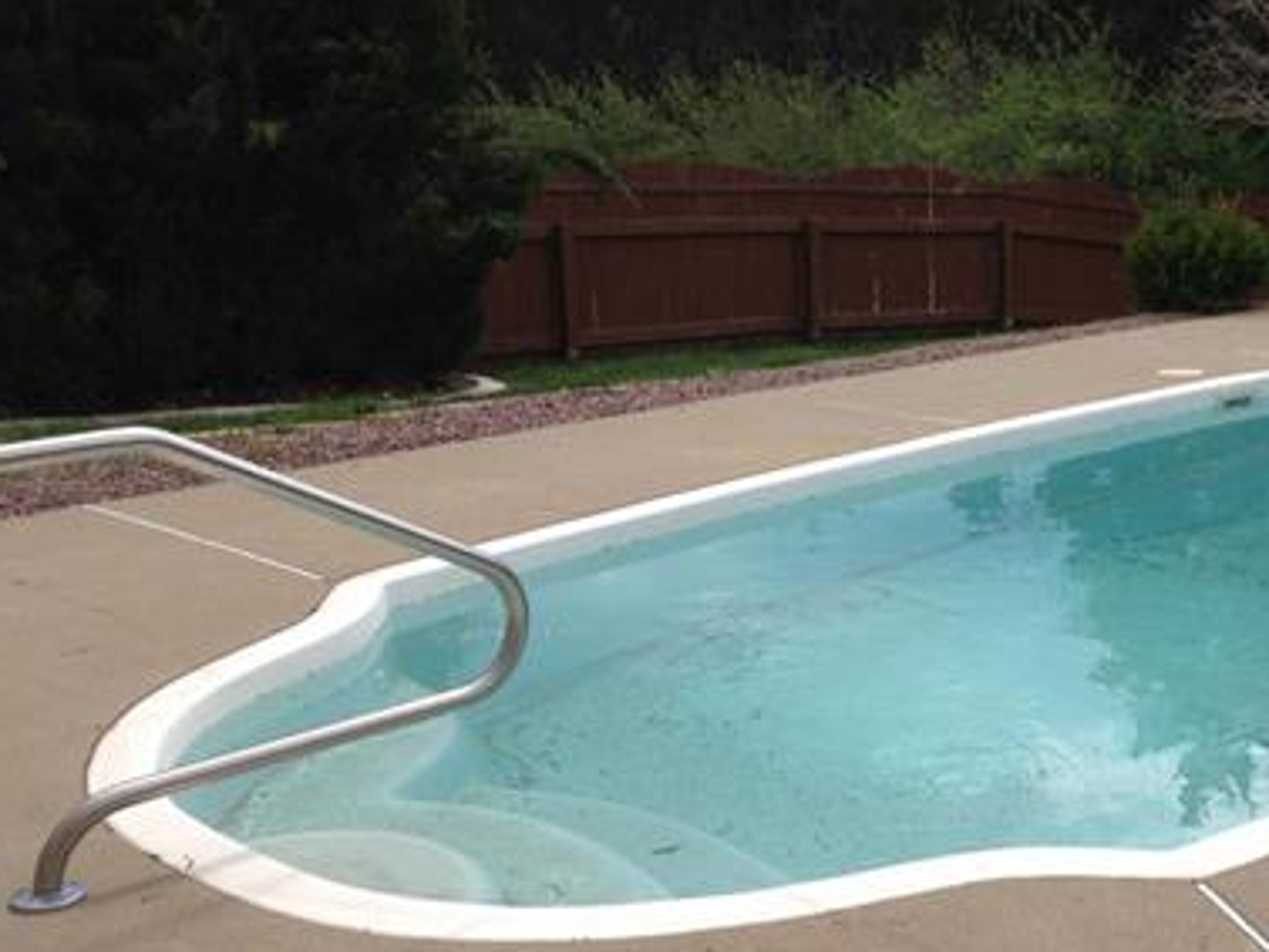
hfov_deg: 33.4
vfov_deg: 26.1
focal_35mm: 56
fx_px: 2054
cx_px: 1003
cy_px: 532
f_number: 2.4
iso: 50
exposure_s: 1/1550
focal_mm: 4.13
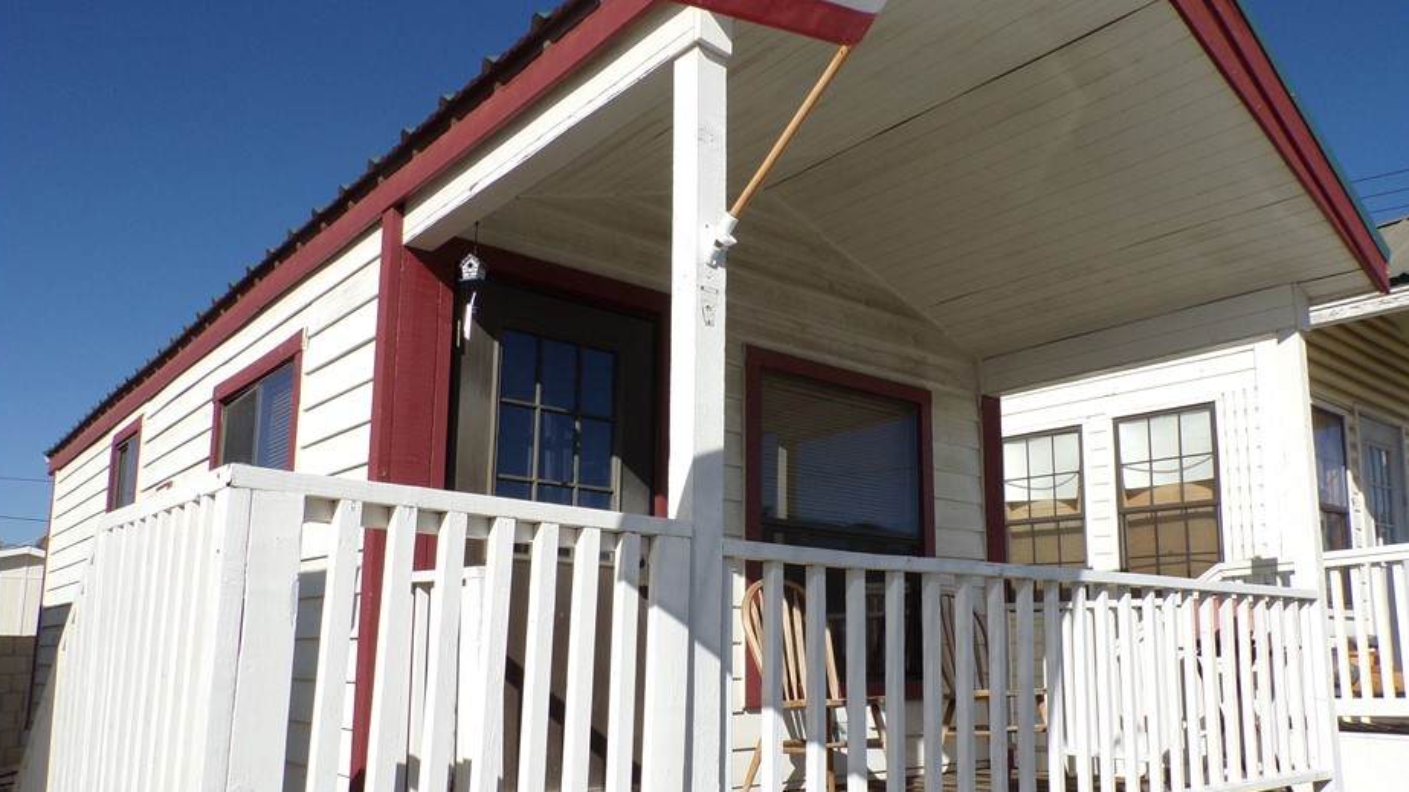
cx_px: 765
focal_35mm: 29
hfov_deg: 66.0
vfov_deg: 39.9
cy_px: 488
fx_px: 1083
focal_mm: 4.3
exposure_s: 1/600
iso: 80
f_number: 5.8
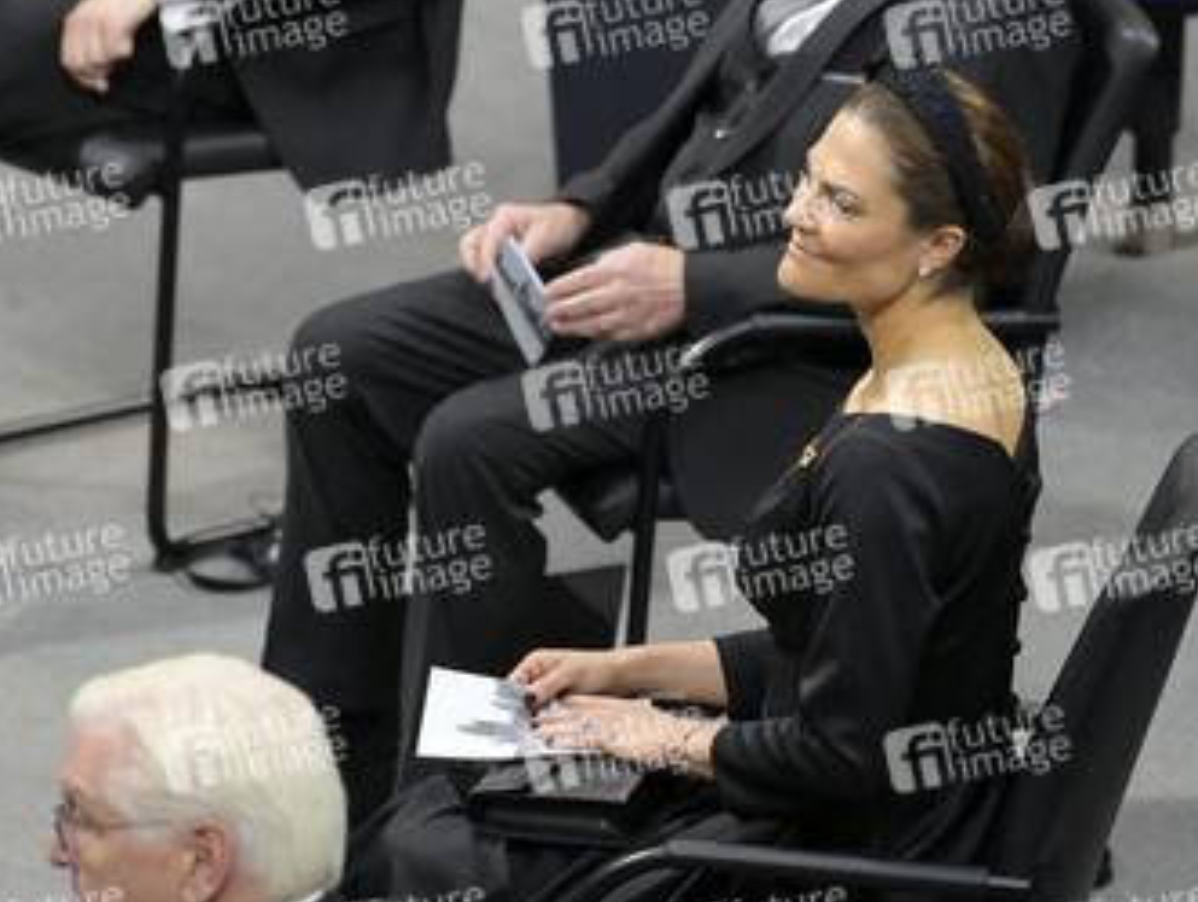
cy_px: 478
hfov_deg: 5.6
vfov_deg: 4.2
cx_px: 664
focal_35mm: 353
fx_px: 12230
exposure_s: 1/320
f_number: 5.6
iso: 10000
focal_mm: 270
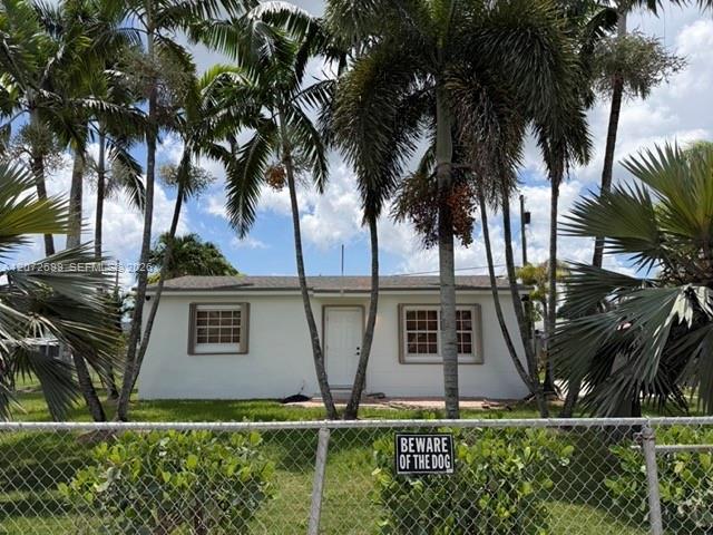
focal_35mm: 24
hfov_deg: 71.6
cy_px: 268
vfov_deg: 56.8
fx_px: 494
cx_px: 356
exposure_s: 1/5319
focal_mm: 6.76
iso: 80
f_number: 1.78
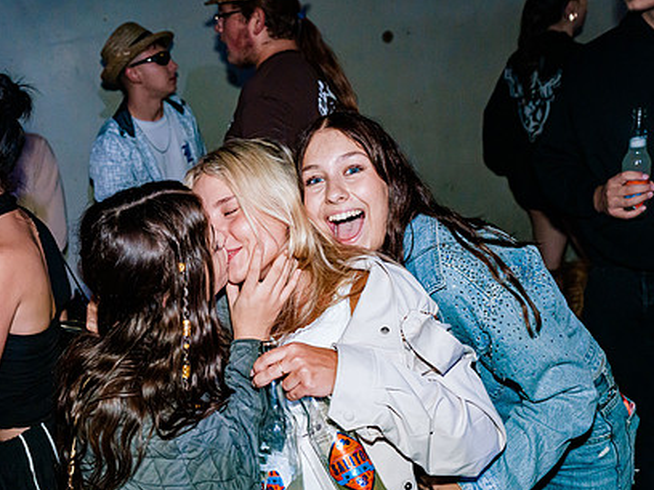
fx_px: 775
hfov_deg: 45.4
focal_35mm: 41
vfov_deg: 35.0
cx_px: 247
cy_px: 297
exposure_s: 1/160
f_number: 4
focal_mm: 30
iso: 4000
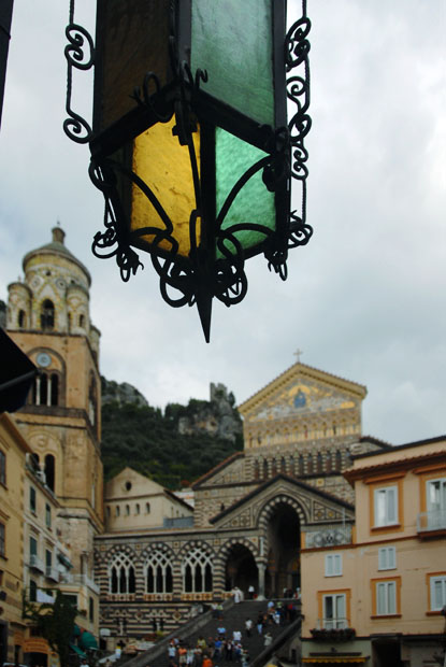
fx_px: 500
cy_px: 334
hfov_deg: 48.0
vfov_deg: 67.3
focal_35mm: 27
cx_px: 223
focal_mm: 18
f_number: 3.5
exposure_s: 1/750
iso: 100
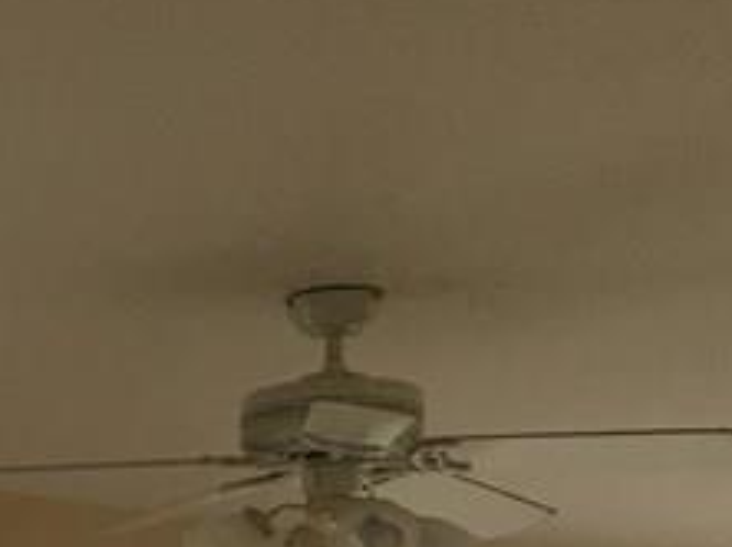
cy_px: 1137
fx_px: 2831
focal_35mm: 134
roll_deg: -2.1
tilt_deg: -0.4
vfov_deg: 10.1
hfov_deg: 13.6
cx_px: -481
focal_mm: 4.15
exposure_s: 1/15
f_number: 2.2
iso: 32
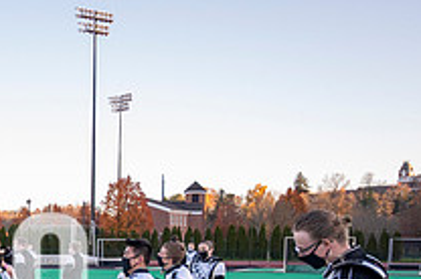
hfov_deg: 27.1
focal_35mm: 67
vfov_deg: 19.4
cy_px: 307
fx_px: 782
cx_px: -65
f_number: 4
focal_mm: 24
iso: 2000
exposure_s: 1/2500
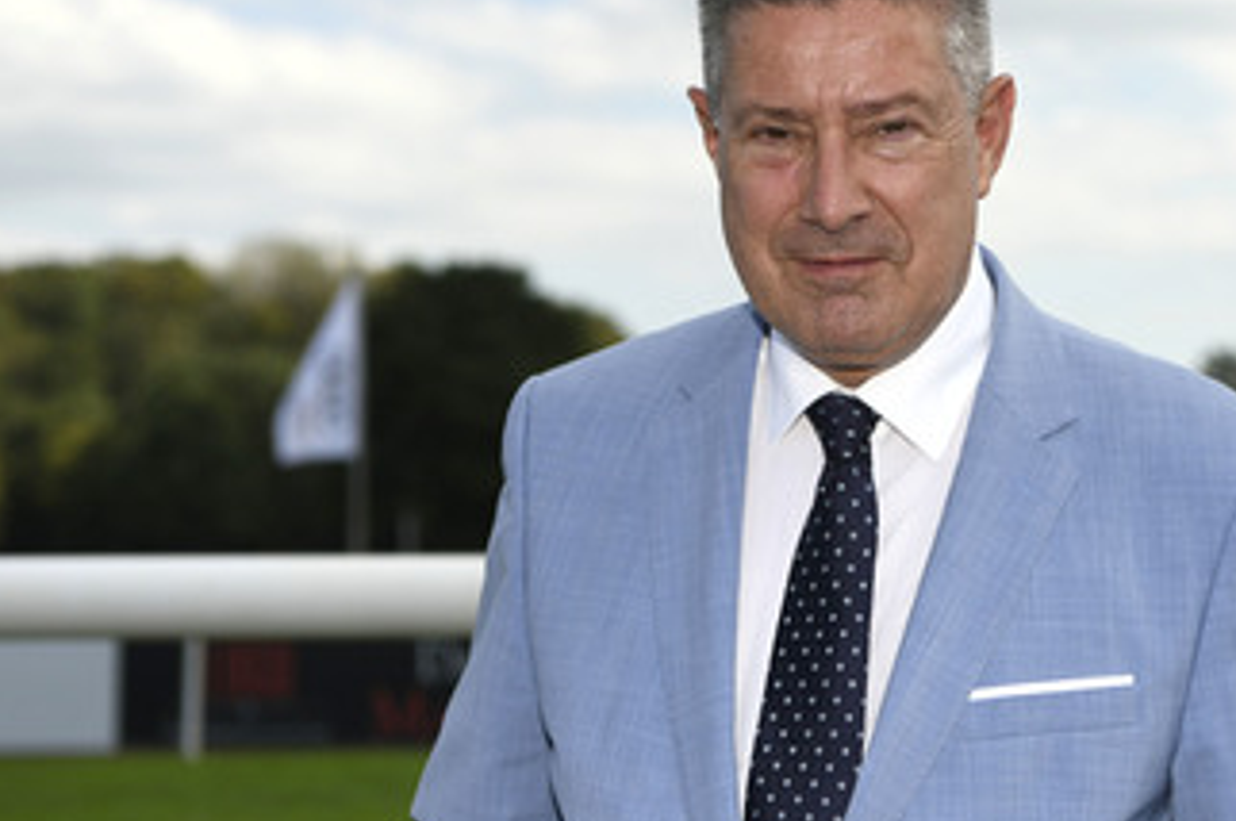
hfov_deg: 24.1
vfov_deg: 16.2
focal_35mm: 84
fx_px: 2881
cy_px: 407
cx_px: 850
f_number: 4
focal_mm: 60
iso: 640
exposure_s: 1/8000
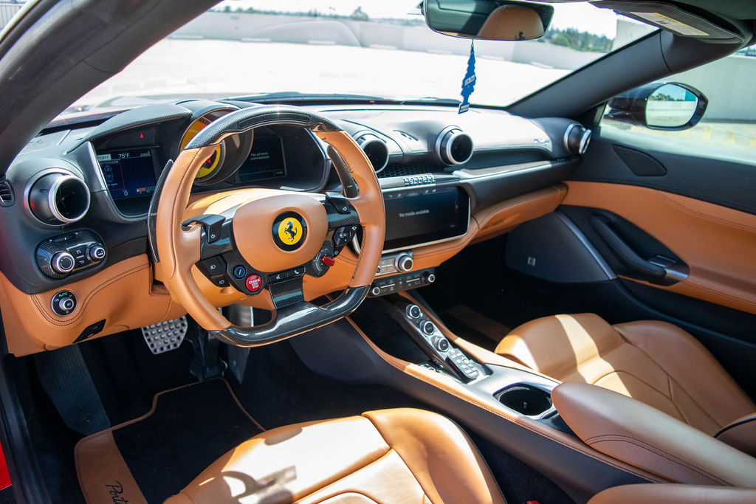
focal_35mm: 27
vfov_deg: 47.9
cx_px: 378
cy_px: 252
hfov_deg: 67.4
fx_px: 567
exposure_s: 1/1000
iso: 800
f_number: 3.5
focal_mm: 18
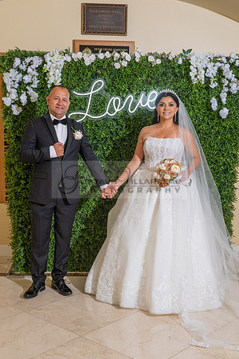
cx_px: 116
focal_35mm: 48
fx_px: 476
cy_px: 191
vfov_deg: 41.2
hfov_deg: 28.2
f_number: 8
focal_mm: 24
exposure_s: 1/160
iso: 800
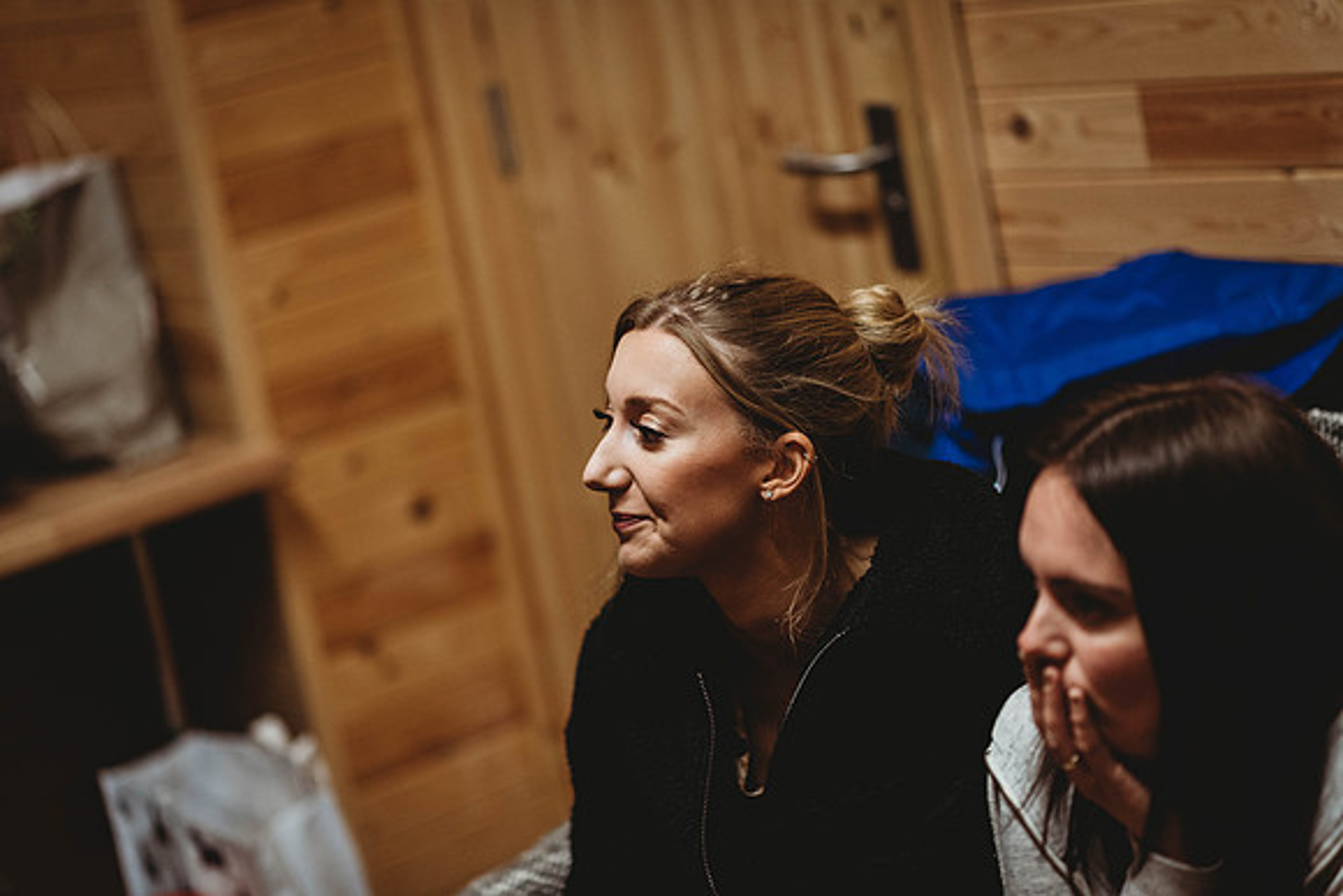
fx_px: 3172
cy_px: 448
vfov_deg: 16.1
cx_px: 672
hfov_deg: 23.9
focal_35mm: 85
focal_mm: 85
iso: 1400
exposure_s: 1/200
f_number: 1.8
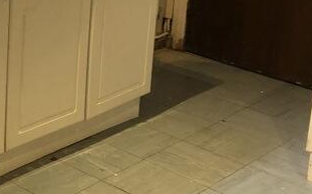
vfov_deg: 14.7
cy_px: -36
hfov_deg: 21.6
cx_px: -100
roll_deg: +0.3
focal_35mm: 86
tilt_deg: -14.1
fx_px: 731
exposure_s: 1/25
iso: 32
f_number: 1.8
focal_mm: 4
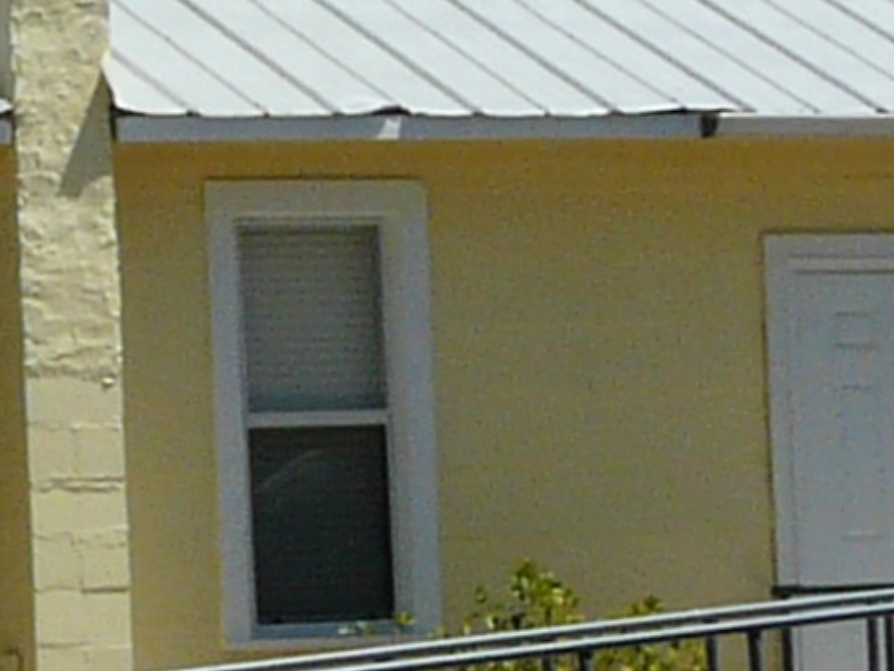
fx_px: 6510
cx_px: -337
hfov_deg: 7.7
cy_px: 180
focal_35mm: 252
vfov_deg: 5.9
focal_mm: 5.7
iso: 100
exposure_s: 1/400
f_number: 7.1
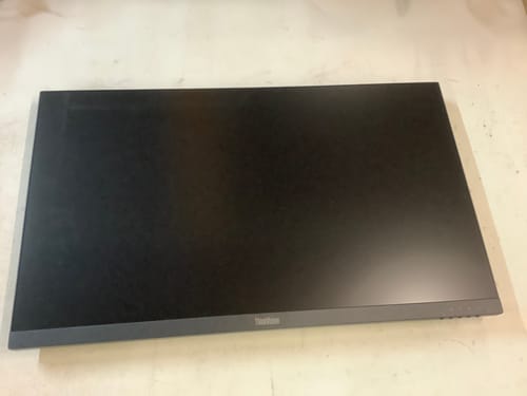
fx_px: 472
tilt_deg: -65.9
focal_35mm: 31
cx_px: 264
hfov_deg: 58.4
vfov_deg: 45.4
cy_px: 198
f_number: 2.4
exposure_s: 1/33
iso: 320
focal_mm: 3.3
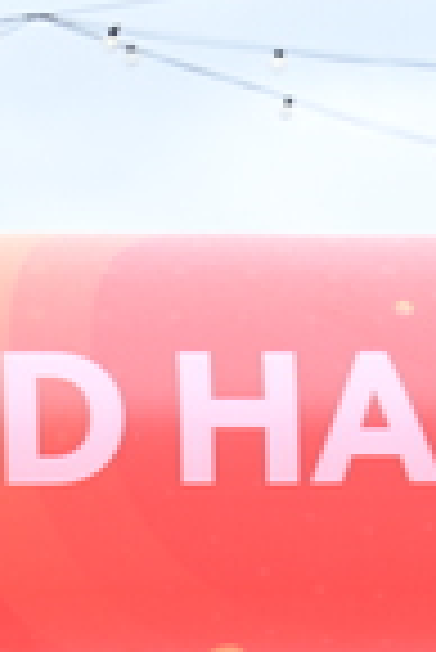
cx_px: 357
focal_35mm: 265
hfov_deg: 5.2
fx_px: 4802
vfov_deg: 7.5
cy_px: 1219
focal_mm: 70
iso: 640
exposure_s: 1/2000
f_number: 2.8
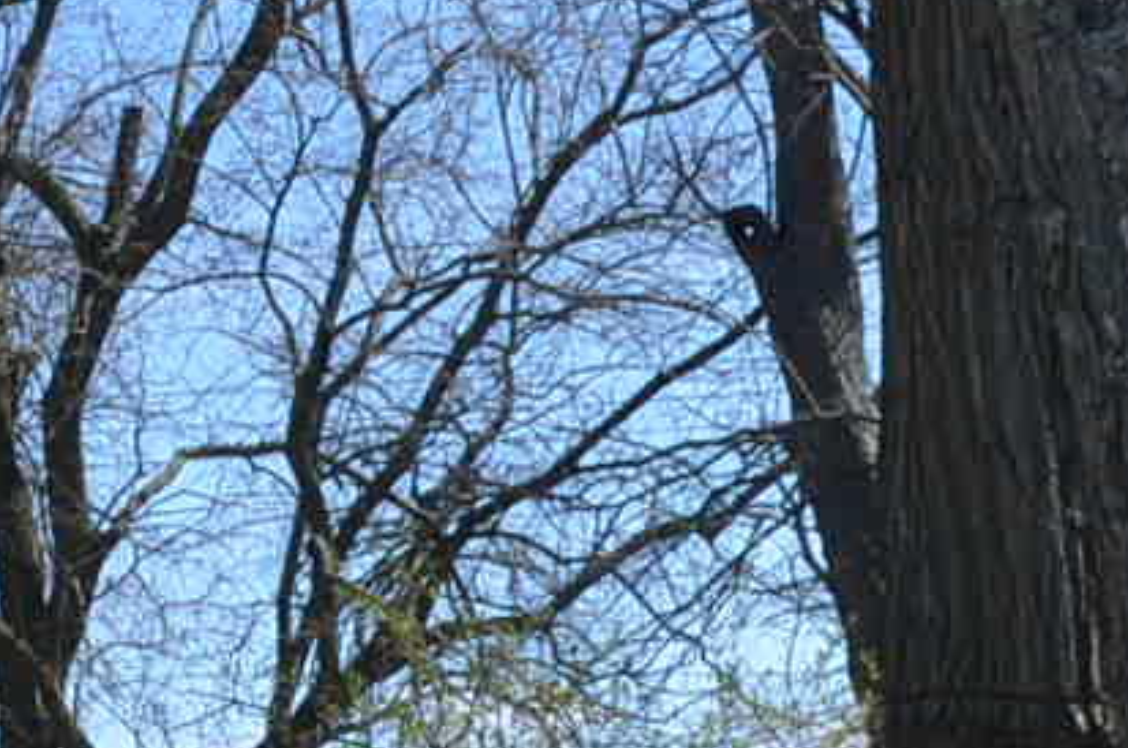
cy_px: 1447
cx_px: -623
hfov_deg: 12.1
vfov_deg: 8.1
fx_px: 5037
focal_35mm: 161
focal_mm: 18
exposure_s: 1/200
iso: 200
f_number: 7.1
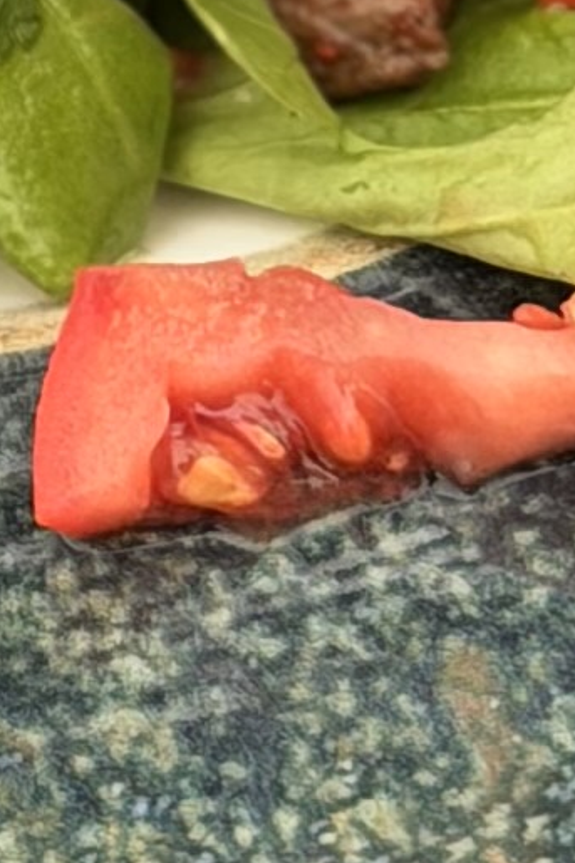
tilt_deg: -63.0
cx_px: -211
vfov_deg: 5.1
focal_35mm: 391
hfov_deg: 3.5
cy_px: -1131
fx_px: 9373
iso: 64
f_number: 1.78
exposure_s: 1/786
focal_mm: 6.76
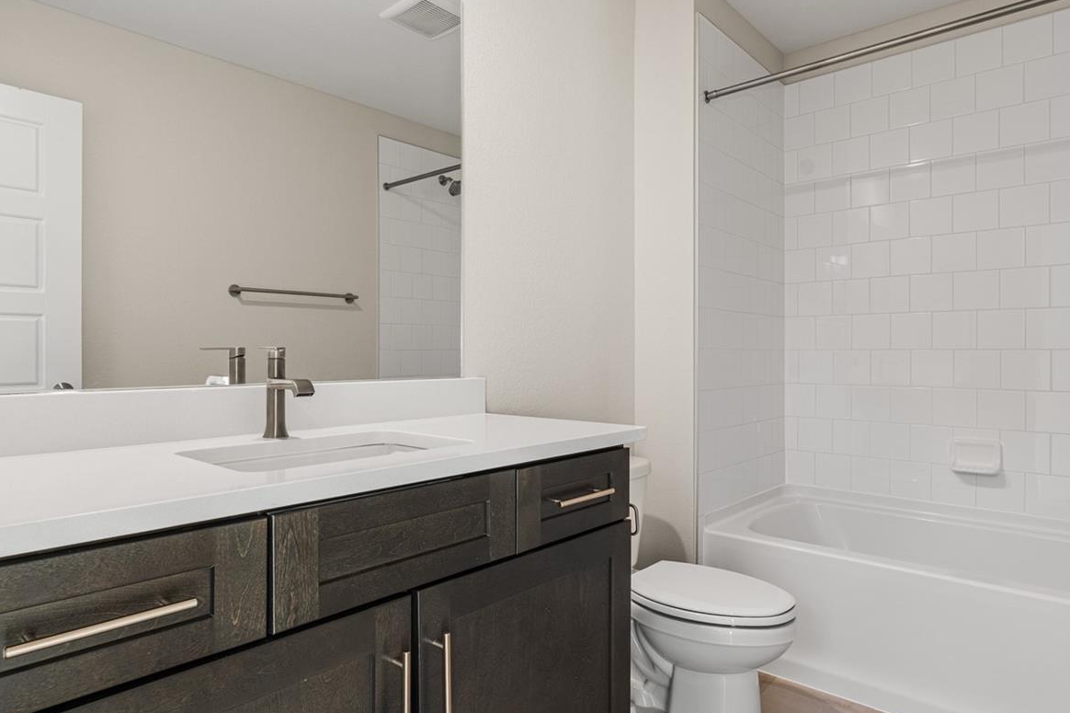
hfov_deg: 78.6
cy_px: 355
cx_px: 551
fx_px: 654
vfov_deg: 57.2
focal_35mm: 22
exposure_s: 1/4
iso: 100
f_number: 8
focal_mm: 16
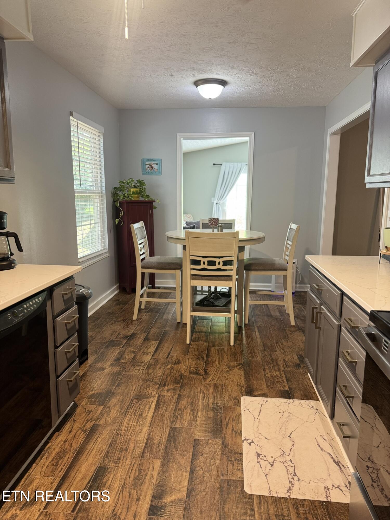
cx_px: 195
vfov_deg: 71.6
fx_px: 361
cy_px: 260
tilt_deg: -11.1
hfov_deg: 56.8
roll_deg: -0.3
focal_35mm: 24
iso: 160
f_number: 1.78
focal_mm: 6.76
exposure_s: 1/60
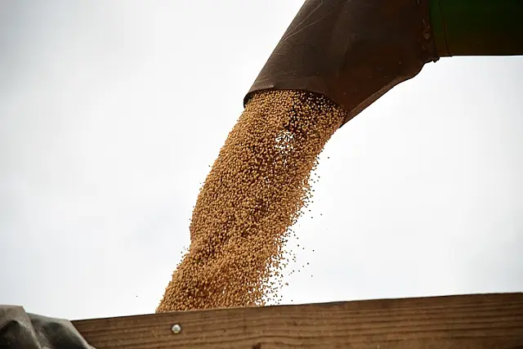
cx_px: 262
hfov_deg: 17.1
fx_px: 1744
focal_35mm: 120
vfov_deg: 11.4
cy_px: 174
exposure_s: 1/800
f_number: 4
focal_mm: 120
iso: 100
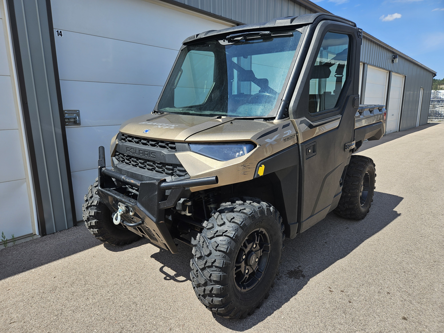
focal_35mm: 23
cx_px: 222
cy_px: 166
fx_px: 295
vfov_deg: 58.9
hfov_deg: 73.9
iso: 25
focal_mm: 5.4
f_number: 1.8
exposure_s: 1/1212
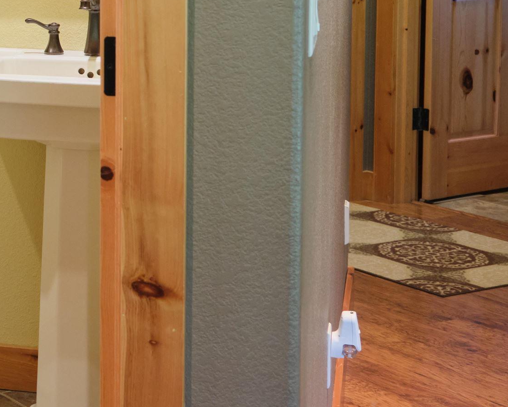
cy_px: -14
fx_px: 1443
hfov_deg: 18.7
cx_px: -127
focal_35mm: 96
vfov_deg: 15.7
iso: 800
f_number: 4
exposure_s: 1/38
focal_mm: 24.7
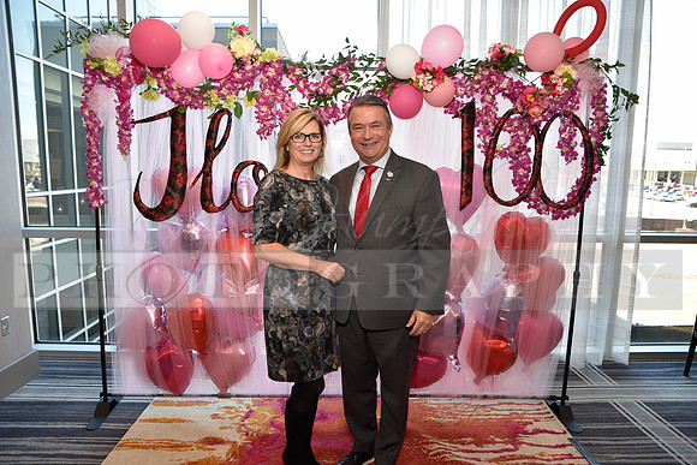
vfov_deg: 53.2
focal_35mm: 24
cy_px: 232
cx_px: 348
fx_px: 465
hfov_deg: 73.7
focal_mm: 24
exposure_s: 1/60
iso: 200
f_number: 5
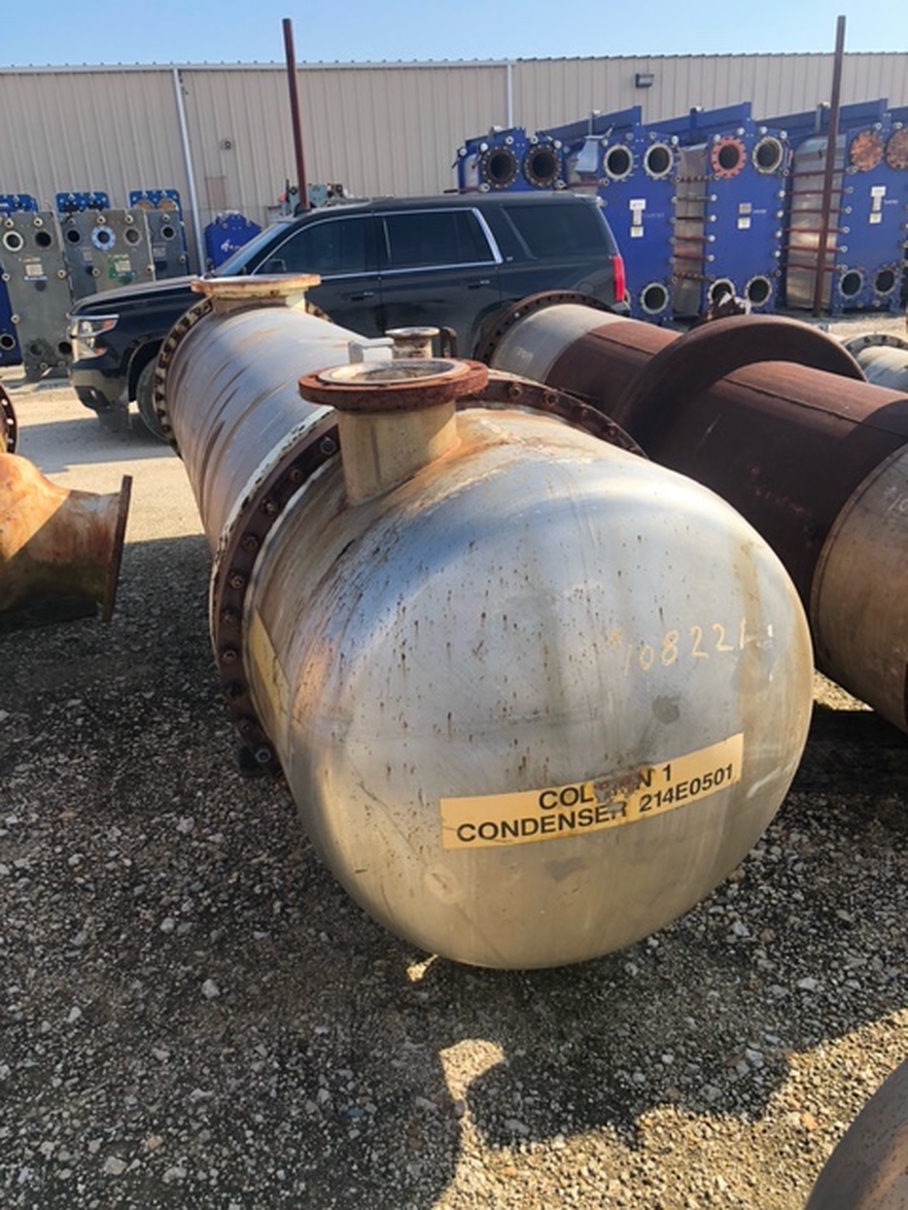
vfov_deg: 63.4
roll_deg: +3.0
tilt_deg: -19.8
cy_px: 605
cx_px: 454
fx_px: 979
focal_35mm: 28
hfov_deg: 49.7
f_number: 1.8
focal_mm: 4
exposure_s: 1/813
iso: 20
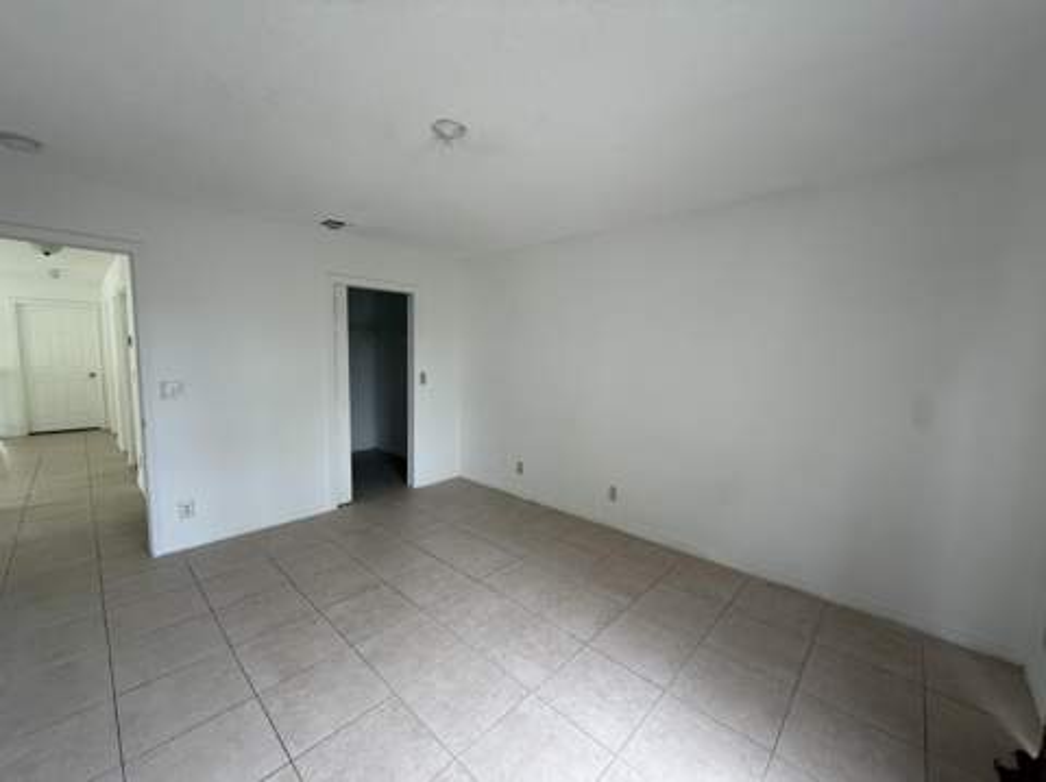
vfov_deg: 85.6
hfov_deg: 102.1
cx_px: 523
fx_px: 423
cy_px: 391
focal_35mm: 14
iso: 160
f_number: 2.2
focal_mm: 2.22
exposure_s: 1/121
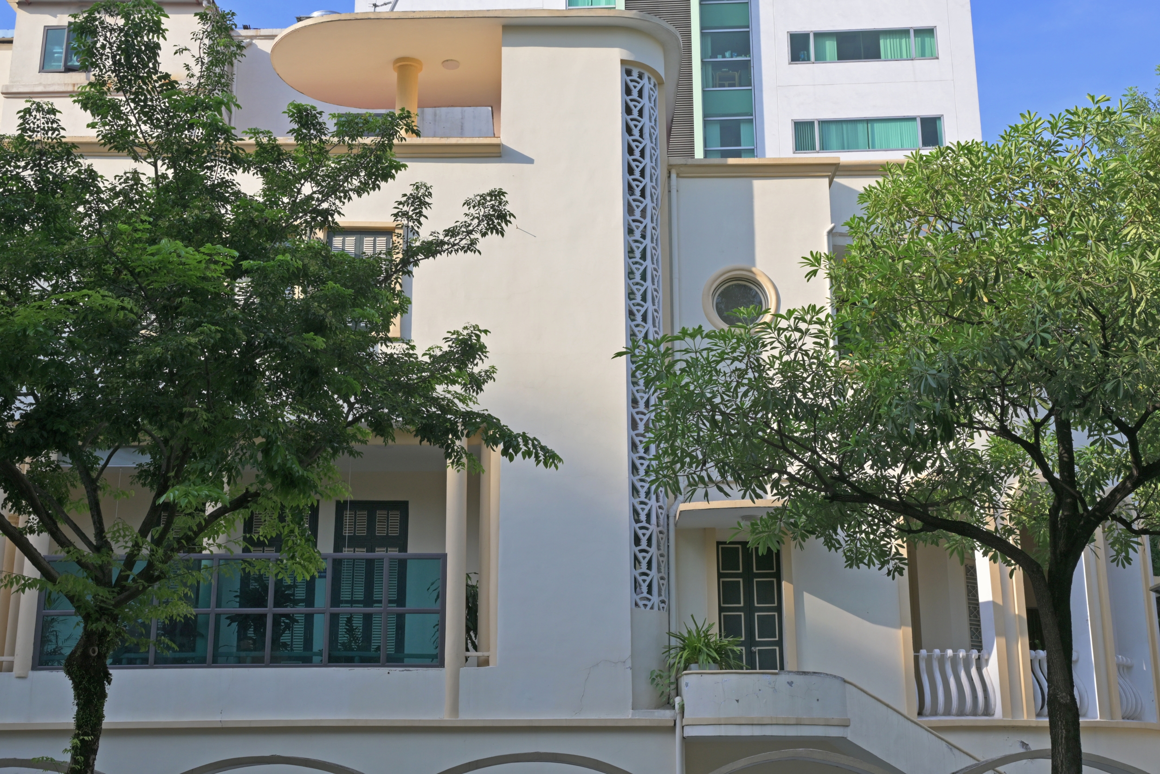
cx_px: 580
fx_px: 1450
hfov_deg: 43.6
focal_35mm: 45
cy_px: 387
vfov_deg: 29.9
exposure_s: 1/250
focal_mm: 30
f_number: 8
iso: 180
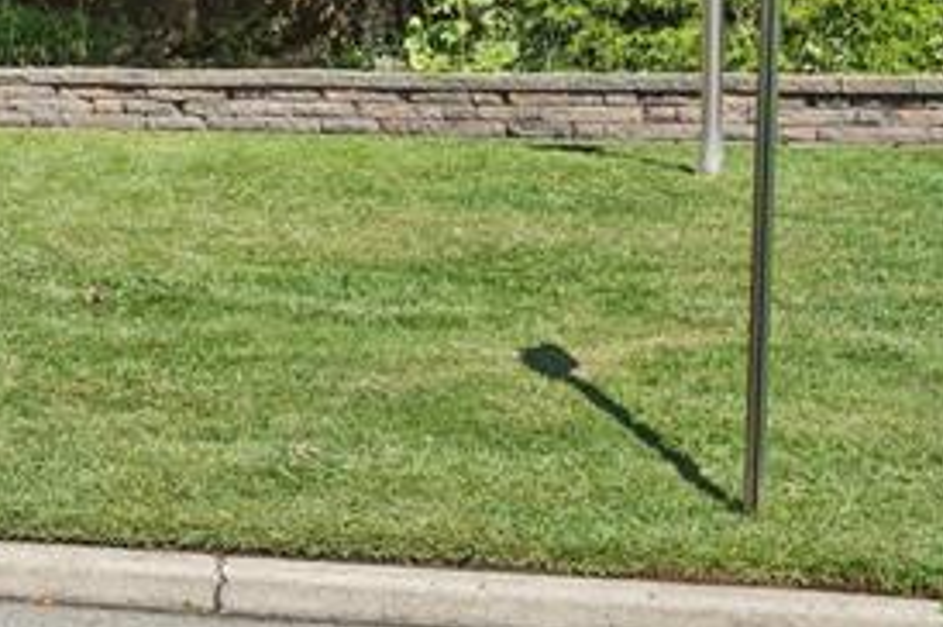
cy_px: -307
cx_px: -809
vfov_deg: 11.3
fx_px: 3035
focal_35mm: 116
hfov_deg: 15.1
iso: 800
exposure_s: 1/2000
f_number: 5.6
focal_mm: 31
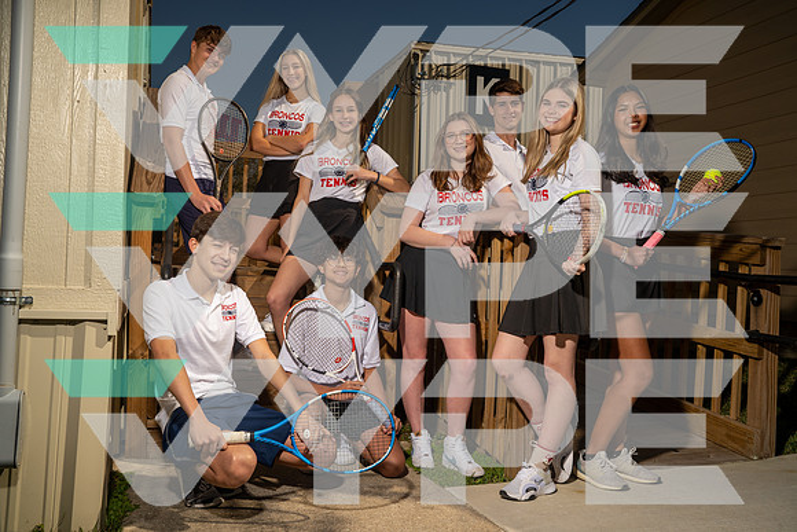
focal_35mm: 32
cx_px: 398
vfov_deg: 41.1
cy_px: 266
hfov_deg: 58.7
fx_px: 709
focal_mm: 32
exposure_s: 1/250
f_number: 9
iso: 100
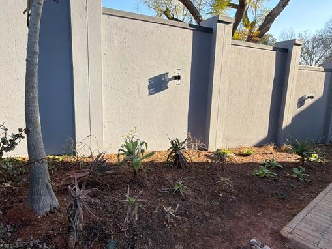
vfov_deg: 61.0
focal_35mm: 22
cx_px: 143
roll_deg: -0.9
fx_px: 211
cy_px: 115
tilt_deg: -9.1
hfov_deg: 76.0
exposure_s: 1/386
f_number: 2.2
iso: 50
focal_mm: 2.22
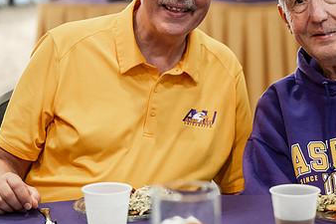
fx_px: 1250
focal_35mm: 134
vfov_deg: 10.2
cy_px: 53
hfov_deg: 15.2
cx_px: 278
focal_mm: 78
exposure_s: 1/160
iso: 4000
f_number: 2.8
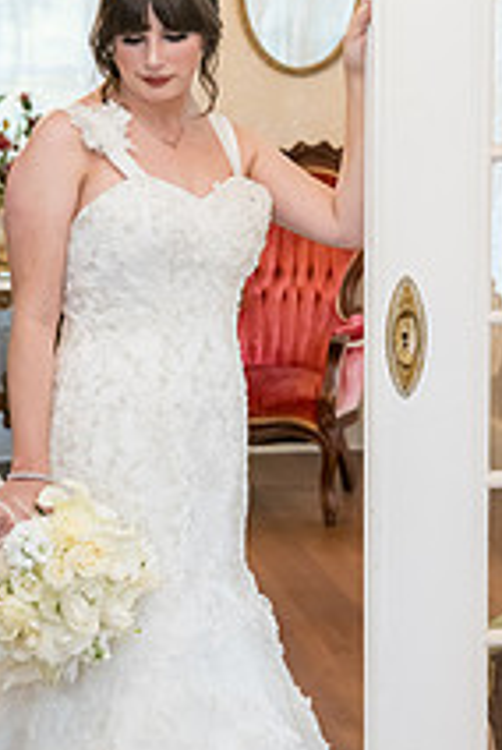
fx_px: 2210
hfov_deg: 12.8
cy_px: 375
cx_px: 4
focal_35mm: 106
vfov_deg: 19.2
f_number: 4
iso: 2000
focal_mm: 50
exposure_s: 1/320
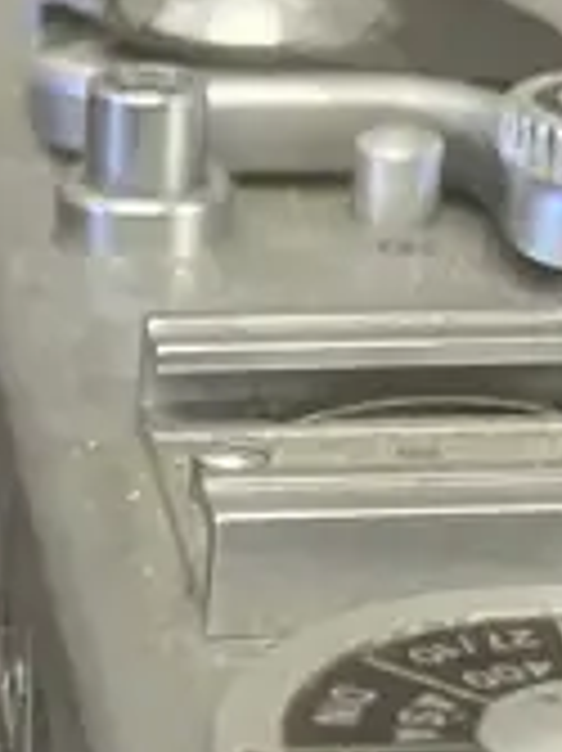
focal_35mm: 172
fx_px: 3728
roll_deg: -3.0
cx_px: -310
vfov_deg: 11.2
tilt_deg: -27.7
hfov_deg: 8.4
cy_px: 995
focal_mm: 3.99
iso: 320
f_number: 1.8
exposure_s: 1/50
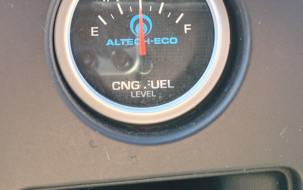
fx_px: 487
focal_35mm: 59
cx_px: 127
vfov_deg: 20.9
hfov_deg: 34.5
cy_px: -22
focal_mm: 4.27
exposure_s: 1/60
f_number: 1.8
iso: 388
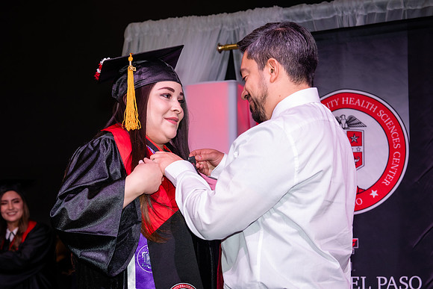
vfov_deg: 15.1
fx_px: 1088
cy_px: 174
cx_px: 222
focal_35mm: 90
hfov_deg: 22.5
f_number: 5.6
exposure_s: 1/160
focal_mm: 70
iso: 800
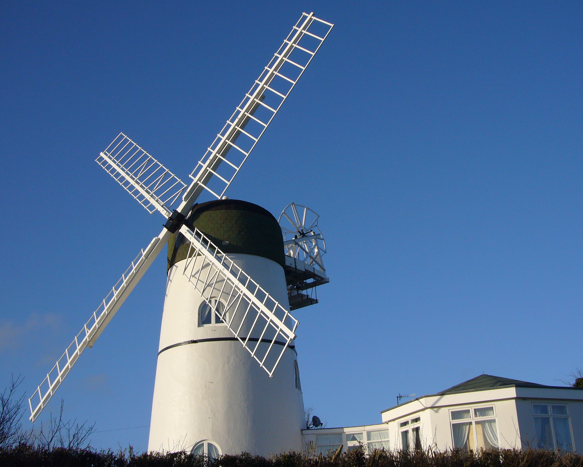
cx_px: 279
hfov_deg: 38.8
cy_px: 230
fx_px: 828
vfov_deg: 31.5
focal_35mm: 48
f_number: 7.1
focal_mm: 6.9
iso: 80
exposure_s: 1/320
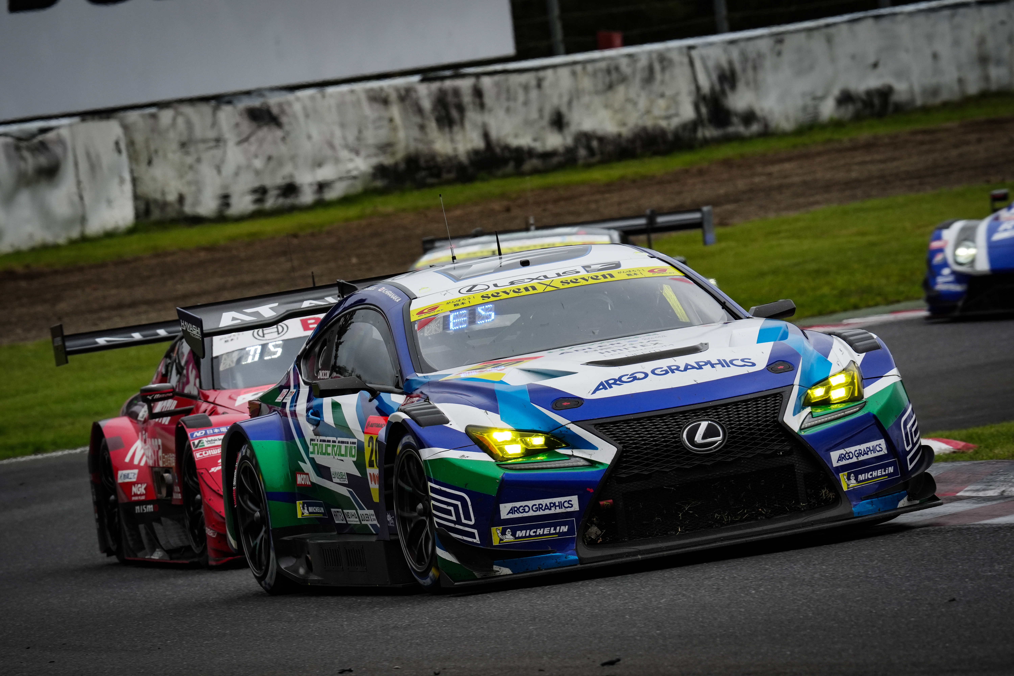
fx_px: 11463
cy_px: 338
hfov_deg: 5.1
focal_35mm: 407
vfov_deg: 3.4
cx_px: 507
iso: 800
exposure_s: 1/800
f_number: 10
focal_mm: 407
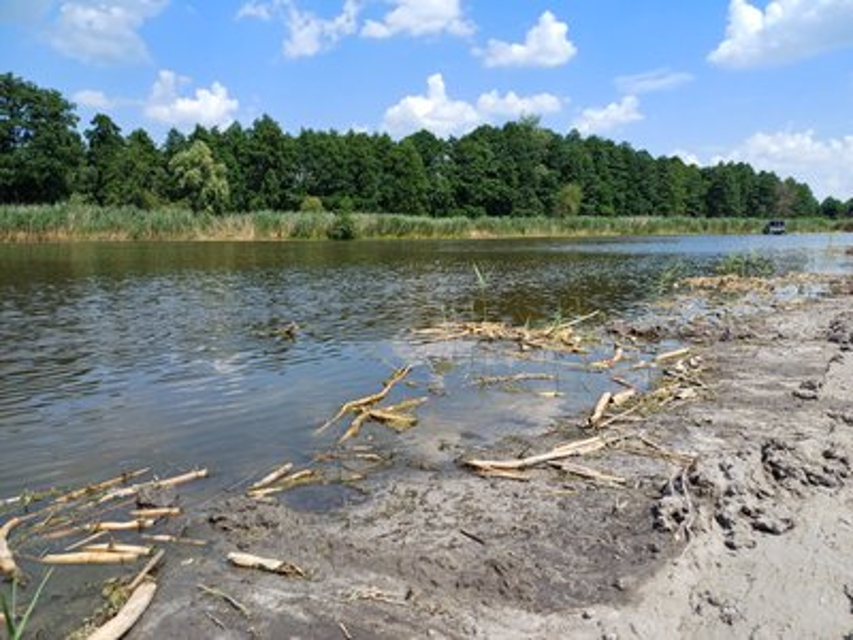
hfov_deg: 69.4
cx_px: 426
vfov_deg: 54.9
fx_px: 616
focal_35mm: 25
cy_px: 320
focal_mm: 4.65
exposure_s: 1/1095
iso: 50
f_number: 1.8
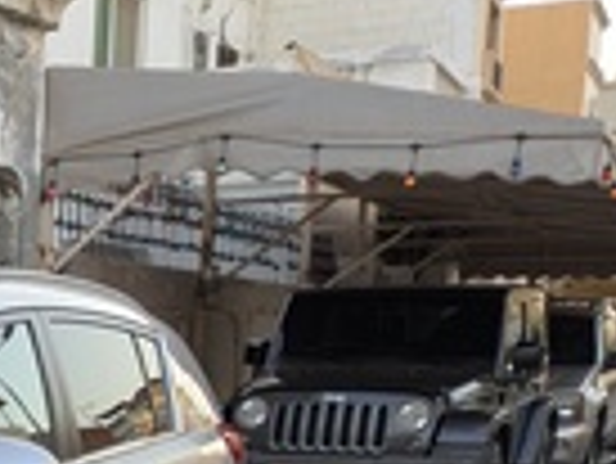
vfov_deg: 15.1
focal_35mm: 90
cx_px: -402
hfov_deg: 18.3
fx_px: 1603
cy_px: 710
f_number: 1.73
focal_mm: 4.38
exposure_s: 1/229
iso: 46
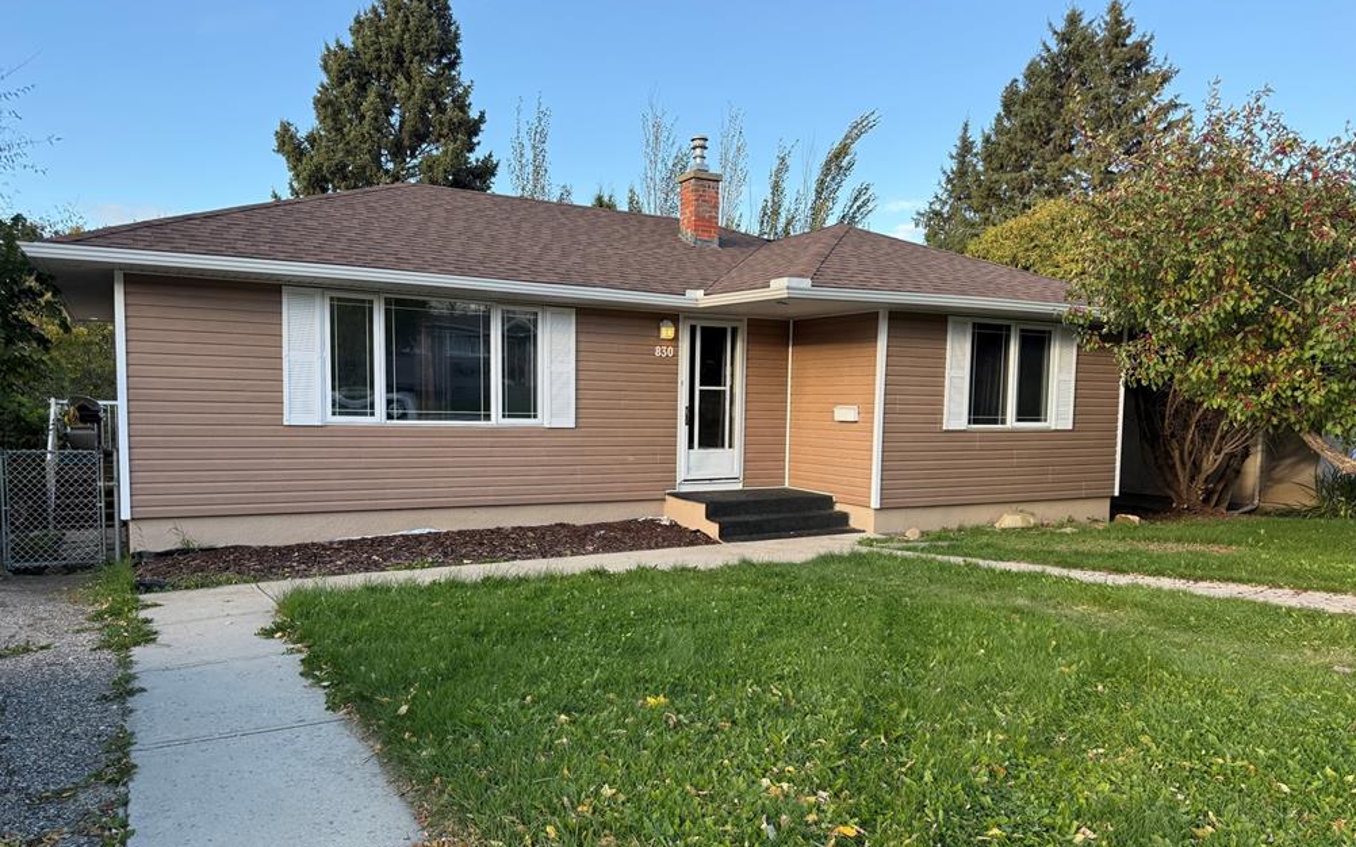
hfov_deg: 70.4
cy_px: 486
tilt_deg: -4.9
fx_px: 961
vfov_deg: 47.4
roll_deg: -0.9
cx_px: 671
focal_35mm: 26
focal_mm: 6.76
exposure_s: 1/637
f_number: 1.78
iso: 100
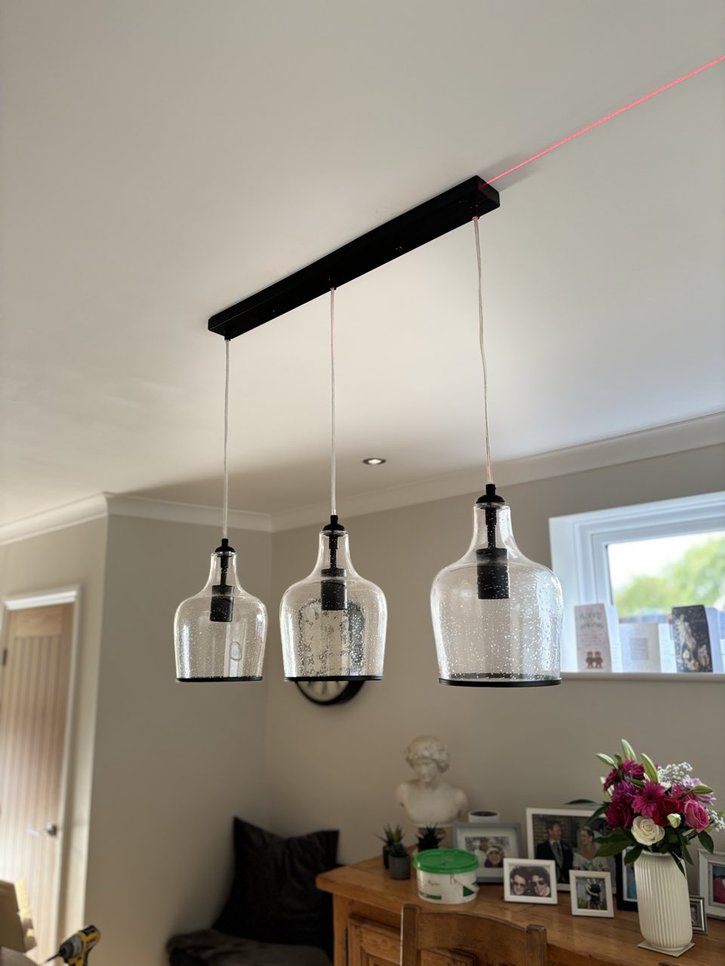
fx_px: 726
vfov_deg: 67.3
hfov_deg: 53.1
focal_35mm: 26
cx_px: 362
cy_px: 483
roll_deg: +0.7
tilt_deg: +12.2
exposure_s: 1/50
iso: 125
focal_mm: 5.96
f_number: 1.6
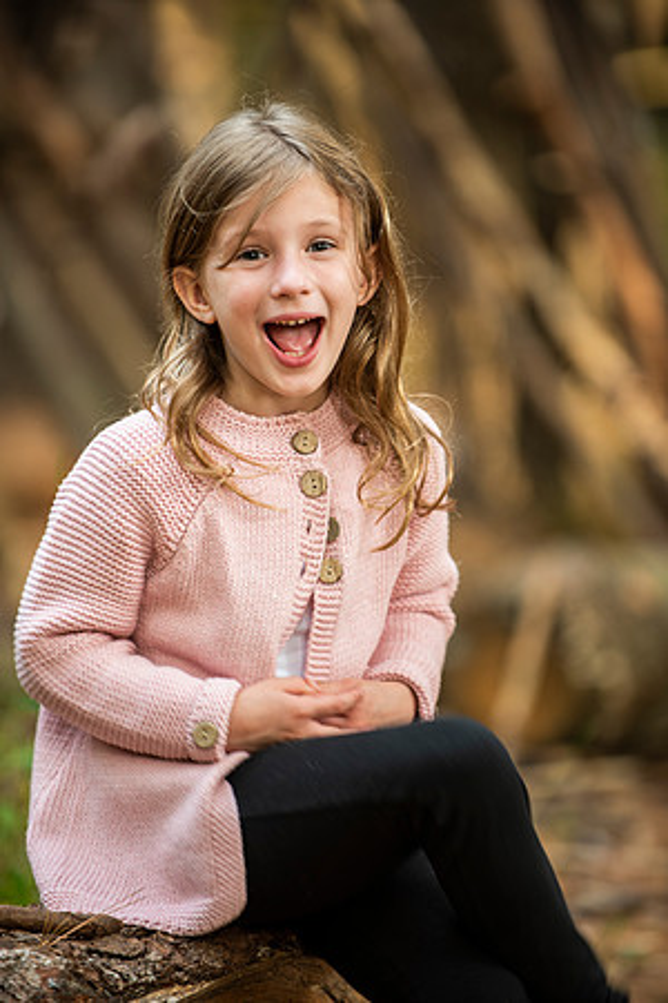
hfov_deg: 6.9
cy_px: 502
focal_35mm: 200
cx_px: 334
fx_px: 5566
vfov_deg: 10.3
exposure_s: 1/50
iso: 250
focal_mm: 200
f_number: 2.8
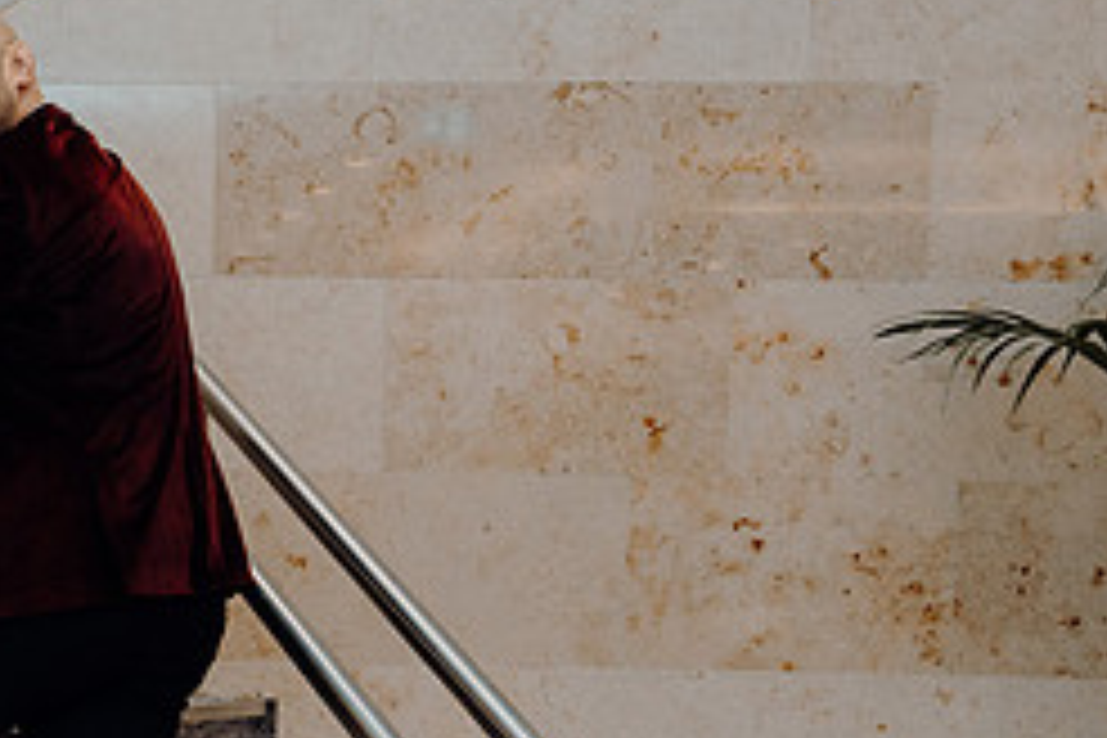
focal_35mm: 69
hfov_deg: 25.8
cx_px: -255
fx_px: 2122
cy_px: 587
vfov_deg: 19.5
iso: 2500
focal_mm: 28
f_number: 3.5
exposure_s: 1/200
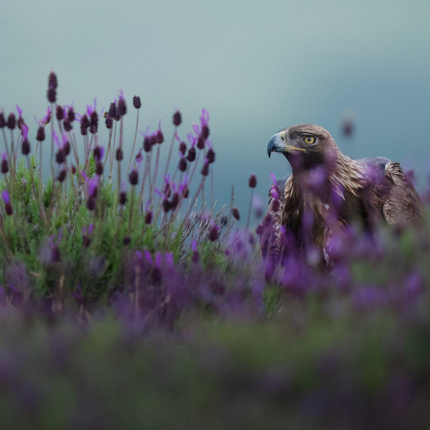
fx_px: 9599
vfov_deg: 2.6
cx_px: 100
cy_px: 167
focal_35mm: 683
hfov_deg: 2.6
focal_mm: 400
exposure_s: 1/2500
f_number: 2.8
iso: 400
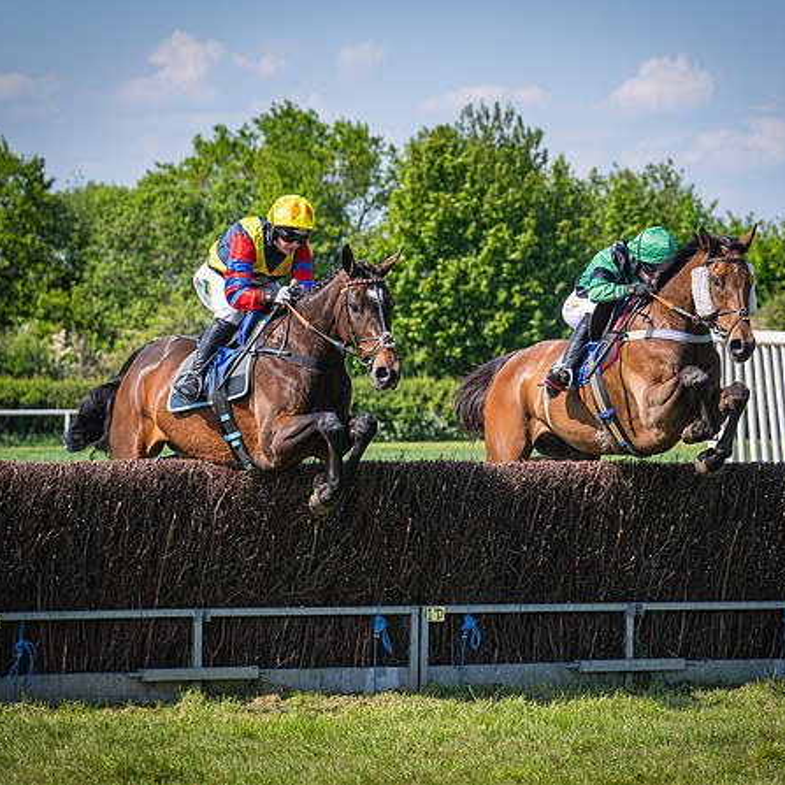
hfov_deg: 8.9
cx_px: 504
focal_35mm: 196
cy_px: 382
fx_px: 5029
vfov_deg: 8.9
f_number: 5
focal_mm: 120
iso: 400
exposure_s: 1/2000
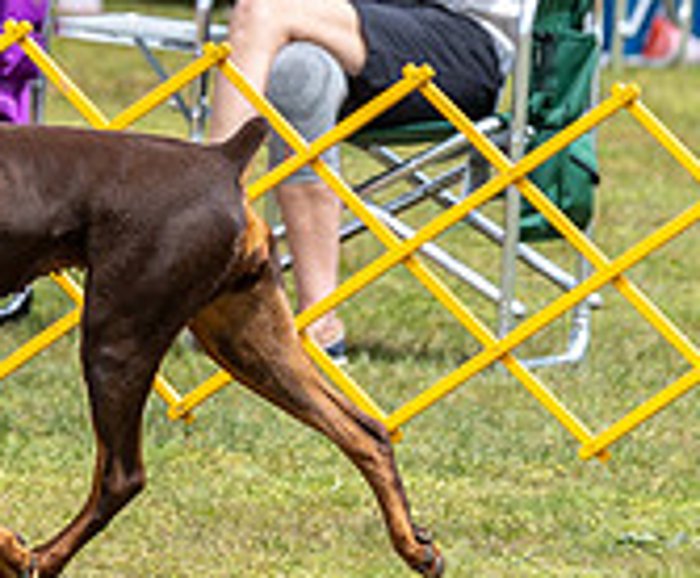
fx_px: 15761
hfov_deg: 2.5
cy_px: -145
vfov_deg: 2.1
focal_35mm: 751
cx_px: -415
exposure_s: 1/640
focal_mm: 159
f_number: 4.5
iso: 100
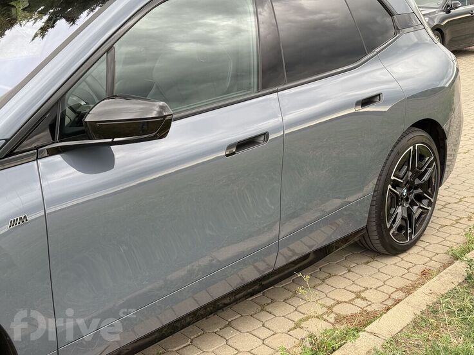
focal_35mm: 48
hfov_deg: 39.7
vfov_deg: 30.3
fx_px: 657
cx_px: 237
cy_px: 178
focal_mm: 6.76
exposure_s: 1/244
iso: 100
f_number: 1.78
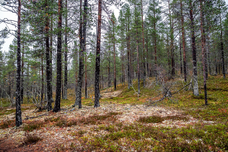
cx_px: 114
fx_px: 177
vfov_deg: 46.4
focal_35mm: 28
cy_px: 76
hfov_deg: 65.5
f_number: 8
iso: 1600
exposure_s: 1/50
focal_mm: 28
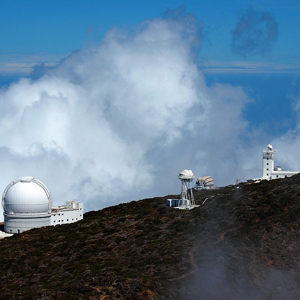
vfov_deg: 12.9
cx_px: 129
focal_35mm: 135
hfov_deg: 12.9
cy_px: 150
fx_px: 1324
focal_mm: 70
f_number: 7.1
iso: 200
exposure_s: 1/1000
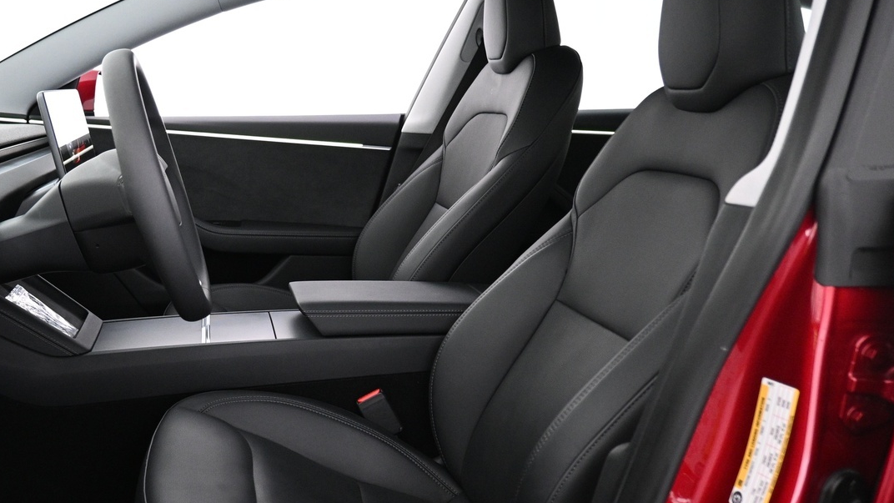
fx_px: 901
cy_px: 304
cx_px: 254
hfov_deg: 51.1
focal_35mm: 38
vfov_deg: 31.1
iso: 1600
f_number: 3.5
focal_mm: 16
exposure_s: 1/25
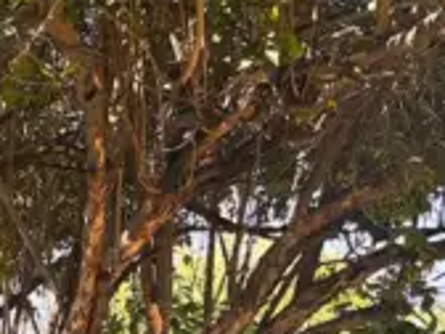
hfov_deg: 14.1
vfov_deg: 11.9
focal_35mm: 119
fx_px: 1530
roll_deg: +0.9
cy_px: 512
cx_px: -421
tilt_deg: -3.3
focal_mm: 5.96
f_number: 1.6
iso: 50
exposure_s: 1/630
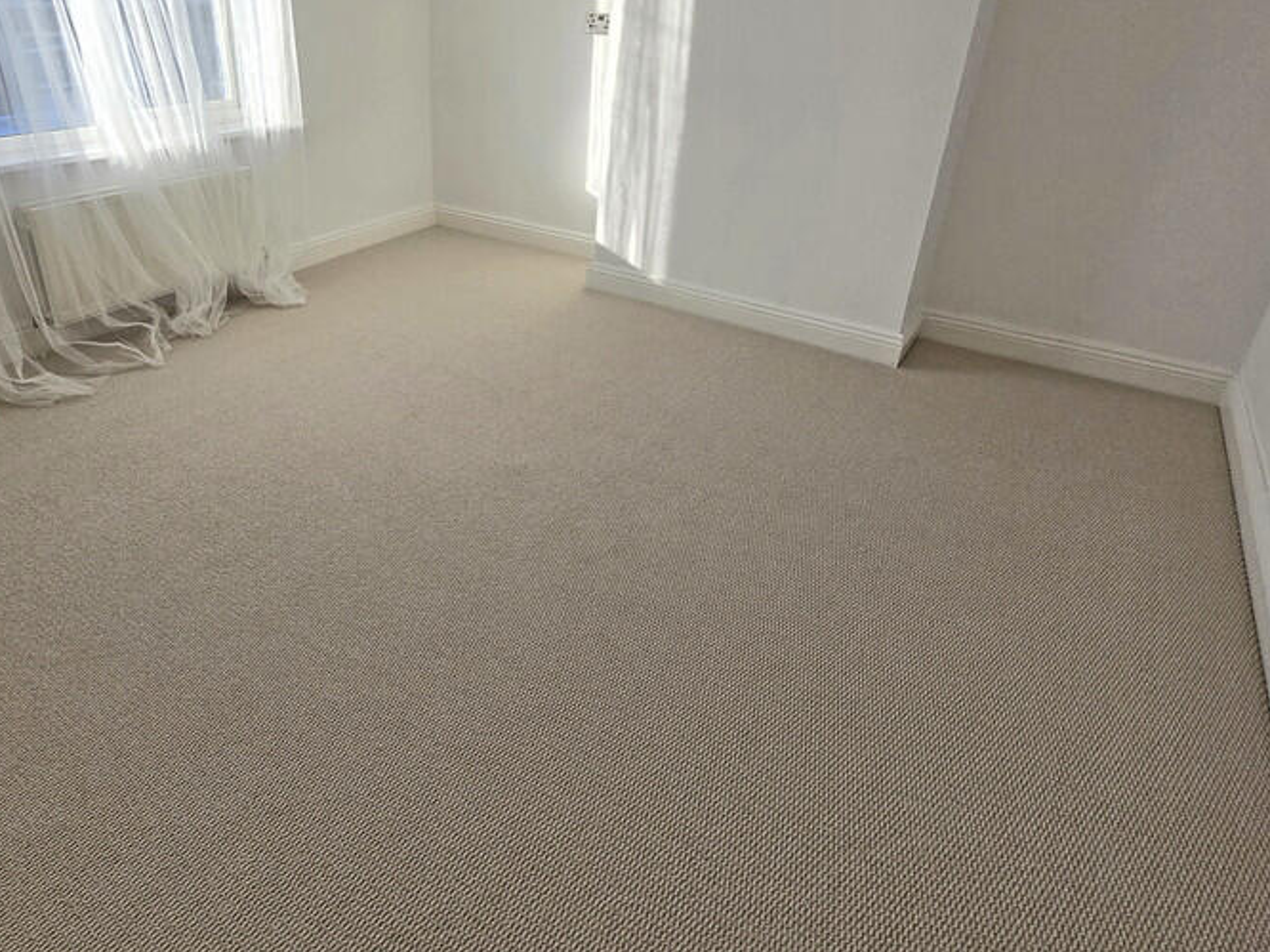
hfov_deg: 80.8
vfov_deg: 65.1
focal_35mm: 20
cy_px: 362
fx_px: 734
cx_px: 509
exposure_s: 1/2000
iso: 125
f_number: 2.2
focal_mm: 2.2
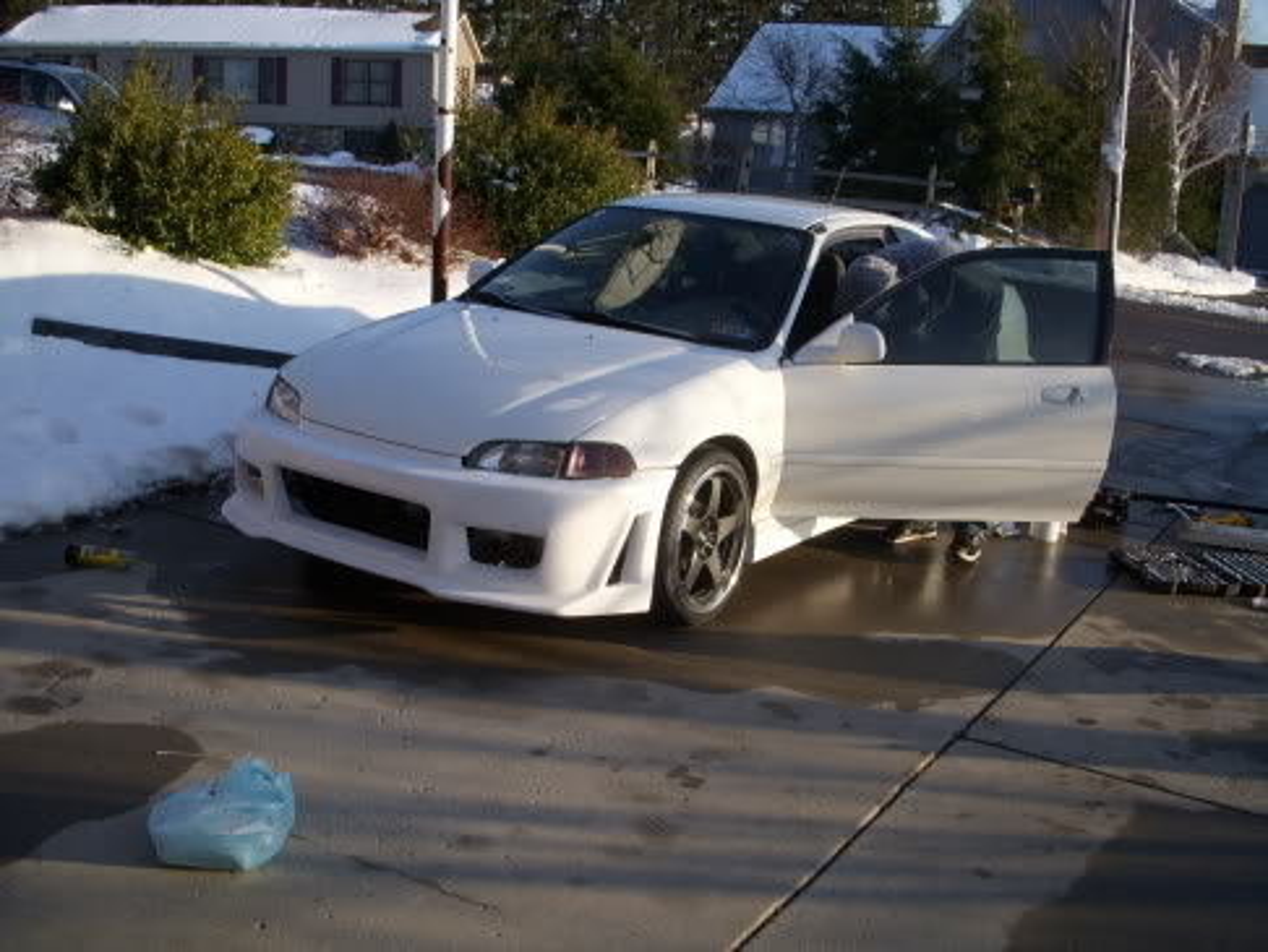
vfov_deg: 37.8
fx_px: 1393
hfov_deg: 49.0
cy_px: 476
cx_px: 634
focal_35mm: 38
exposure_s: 1/640
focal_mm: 6.3
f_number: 3.3
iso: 100
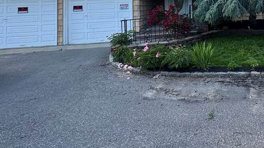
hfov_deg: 53.2
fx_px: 217
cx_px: 247
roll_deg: +2.4
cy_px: -8
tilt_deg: +2.7
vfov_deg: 33.7
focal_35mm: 31
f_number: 2.2
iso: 40
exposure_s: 1/254
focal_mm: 2.22
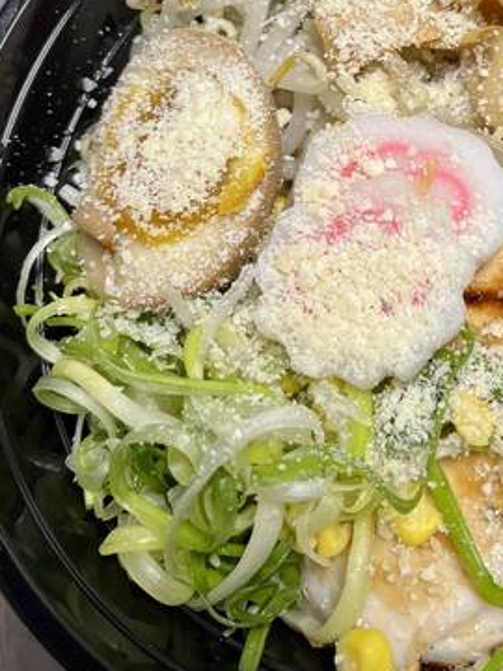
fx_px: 1027
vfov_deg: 34.7
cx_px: 404
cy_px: 105
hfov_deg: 27.0
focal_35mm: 53
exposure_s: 1/60
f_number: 1.6
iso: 64
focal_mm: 5.1
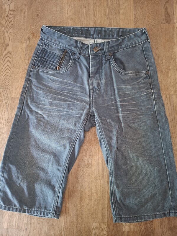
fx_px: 157
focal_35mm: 23
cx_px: 88
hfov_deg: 58.9
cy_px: 118
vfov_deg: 73.9
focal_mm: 5.54
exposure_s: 1/25
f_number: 1.8
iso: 400
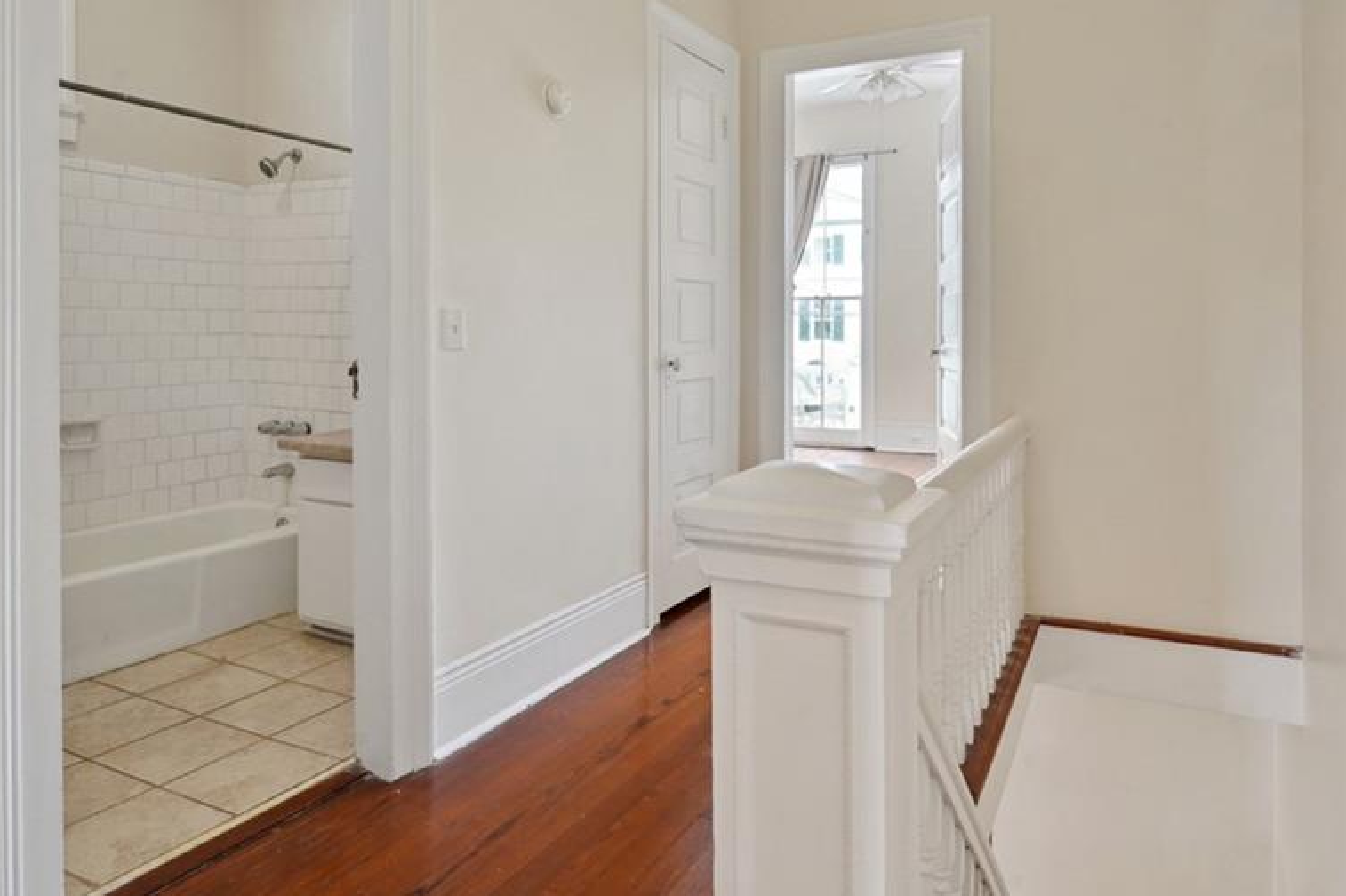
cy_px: 336
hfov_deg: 76.0
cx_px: 727
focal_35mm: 23
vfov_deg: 54.4
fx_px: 860
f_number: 11
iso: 800
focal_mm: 17
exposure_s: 1/20
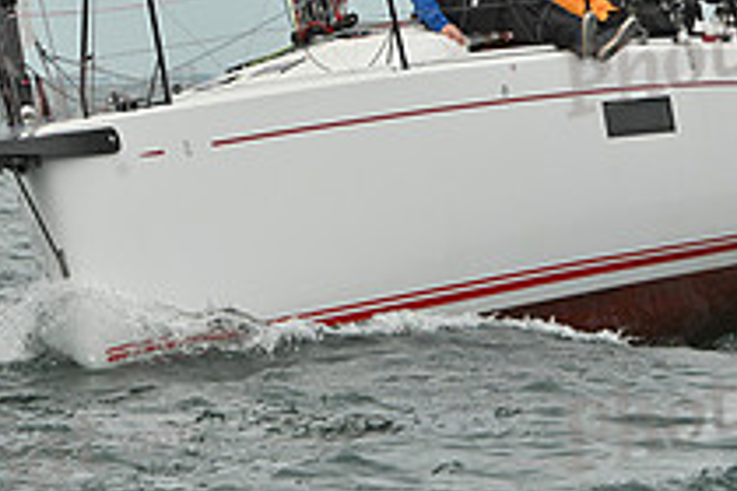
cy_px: -107
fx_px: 9314
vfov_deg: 3.0
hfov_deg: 4.5
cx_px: 383
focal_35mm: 455
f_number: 13
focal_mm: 165
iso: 320
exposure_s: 1/1000
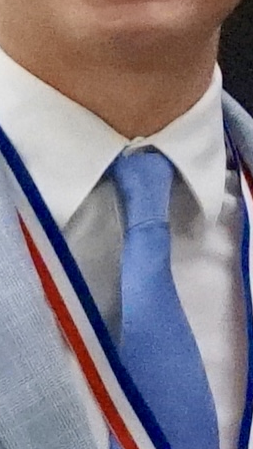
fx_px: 4402
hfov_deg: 3.3
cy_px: 467
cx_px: 428
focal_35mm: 369
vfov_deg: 5.8
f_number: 4
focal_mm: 26
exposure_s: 1/160
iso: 6400
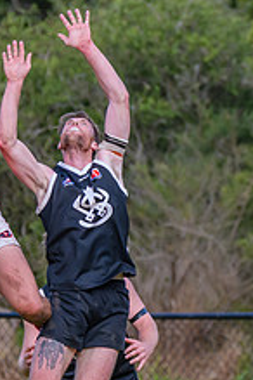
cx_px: 137
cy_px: 257
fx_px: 14915
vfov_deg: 1.5
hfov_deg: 1.0
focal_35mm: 1415
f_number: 6
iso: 1400
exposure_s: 1/2000
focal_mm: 350
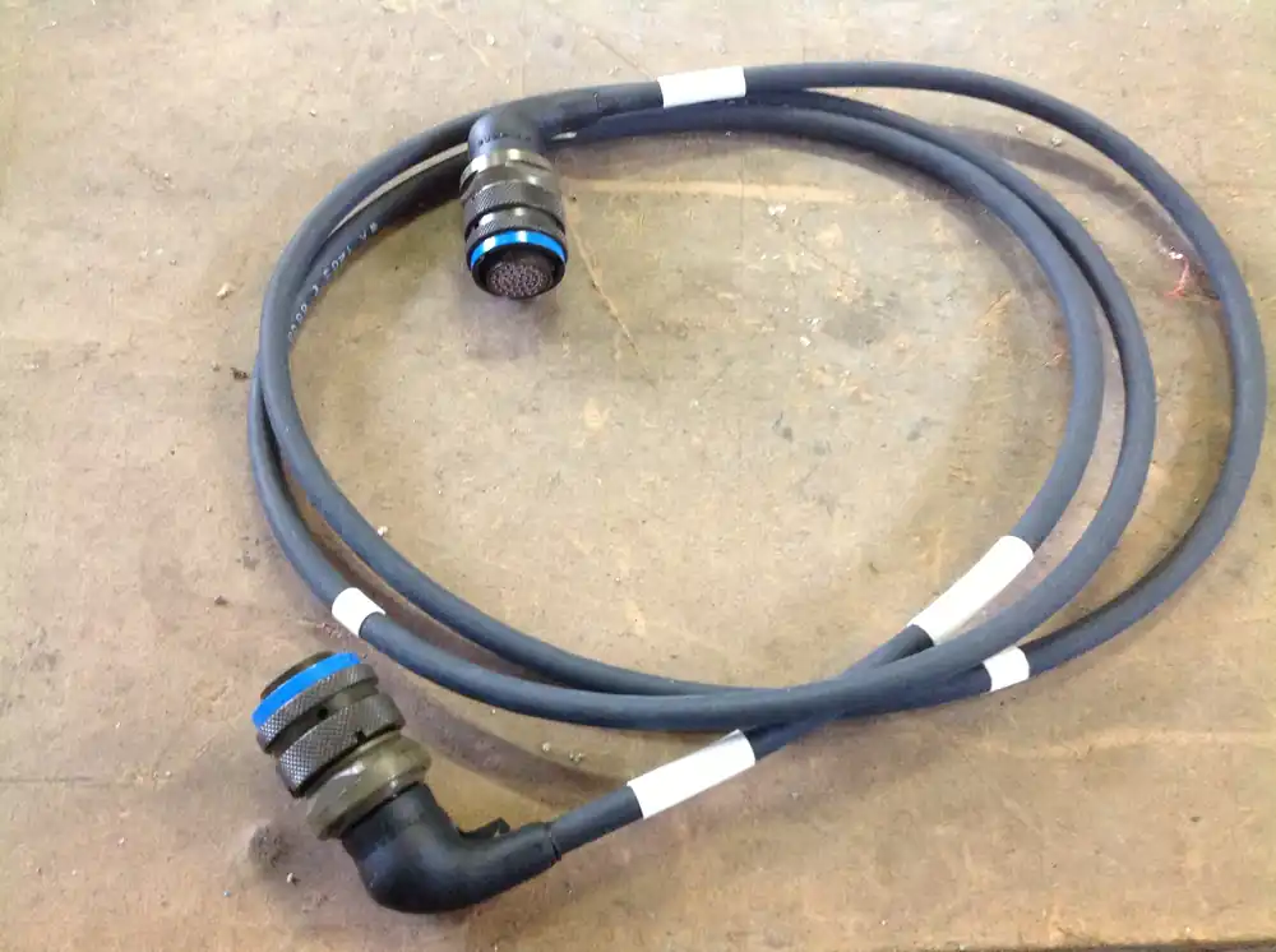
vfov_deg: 40.6
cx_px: 638
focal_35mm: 35
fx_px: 1288
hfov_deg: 52.7
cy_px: 476
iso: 400
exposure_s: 1/15
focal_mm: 4.28
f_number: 2.4
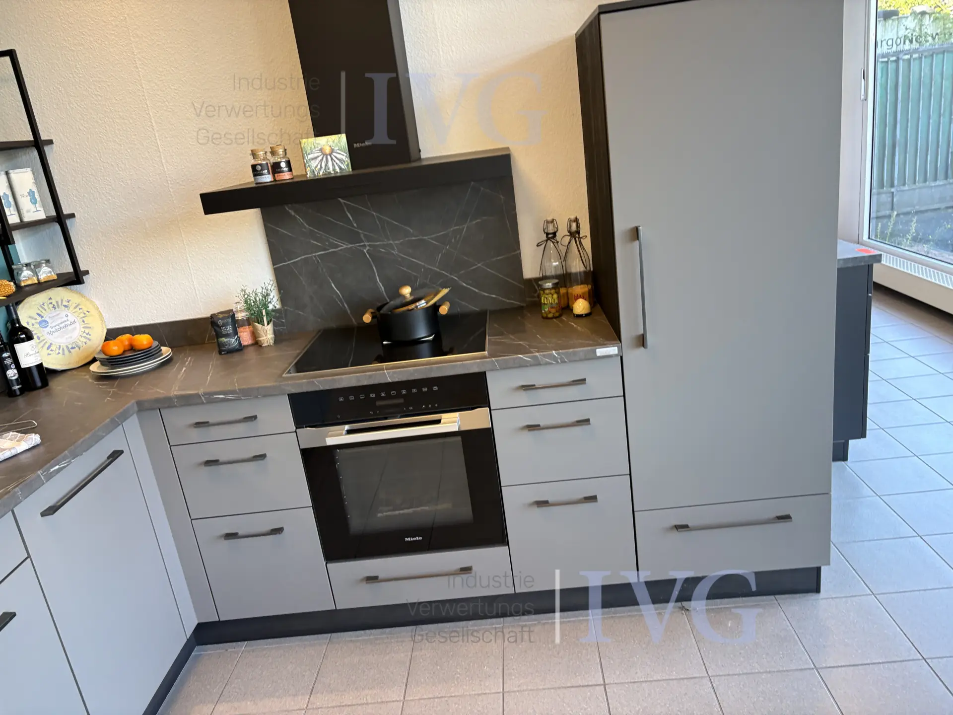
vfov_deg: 53.1
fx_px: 716
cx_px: 476
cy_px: 358
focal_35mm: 26
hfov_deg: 67.3
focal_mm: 5.96
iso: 80
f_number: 1.6
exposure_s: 1/100
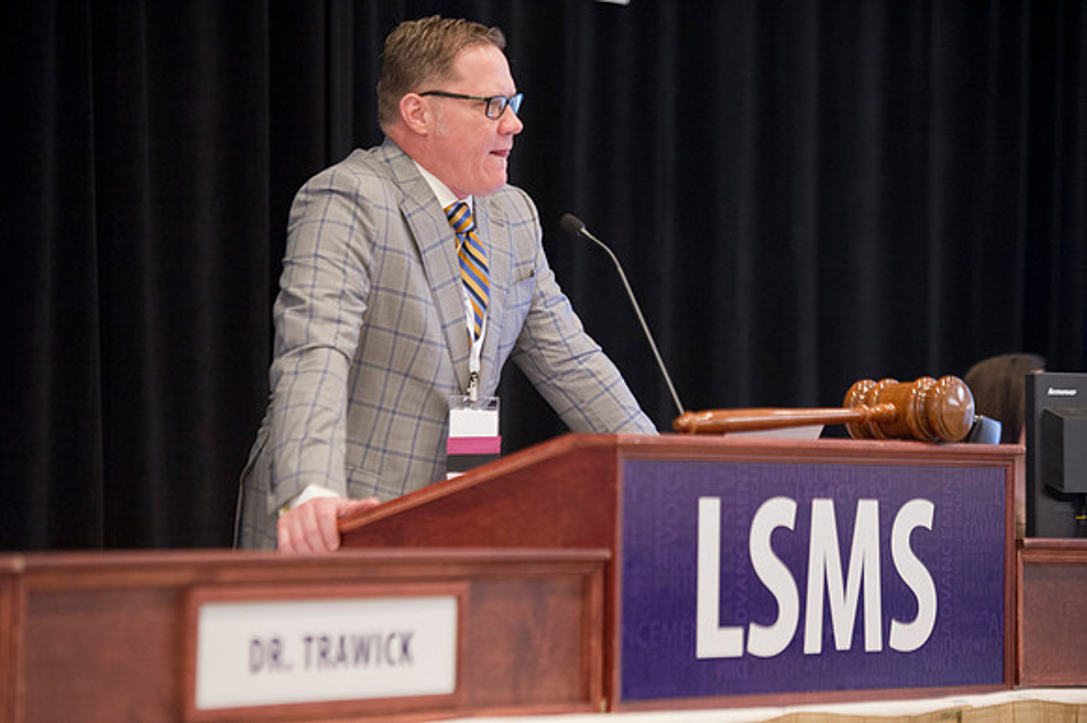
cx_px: 544
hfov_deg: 15.8
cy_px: 362
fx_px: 3923
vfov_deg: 10.5
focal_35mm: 130
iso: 1600
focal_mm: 130
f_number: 2.8
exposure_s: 1/80
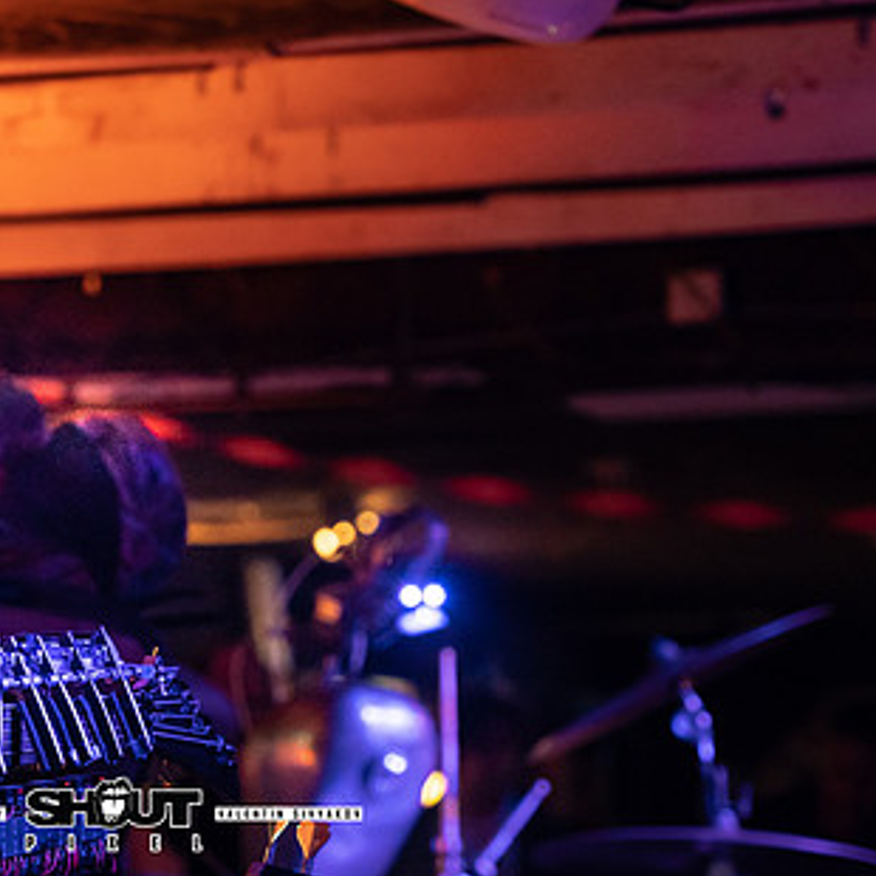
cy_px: 505
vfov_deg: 12.6
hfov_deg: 12.6
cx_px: 288
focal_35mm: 138
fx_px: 3951
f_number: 2.8
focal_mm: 70
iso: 3200
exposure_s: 1/200
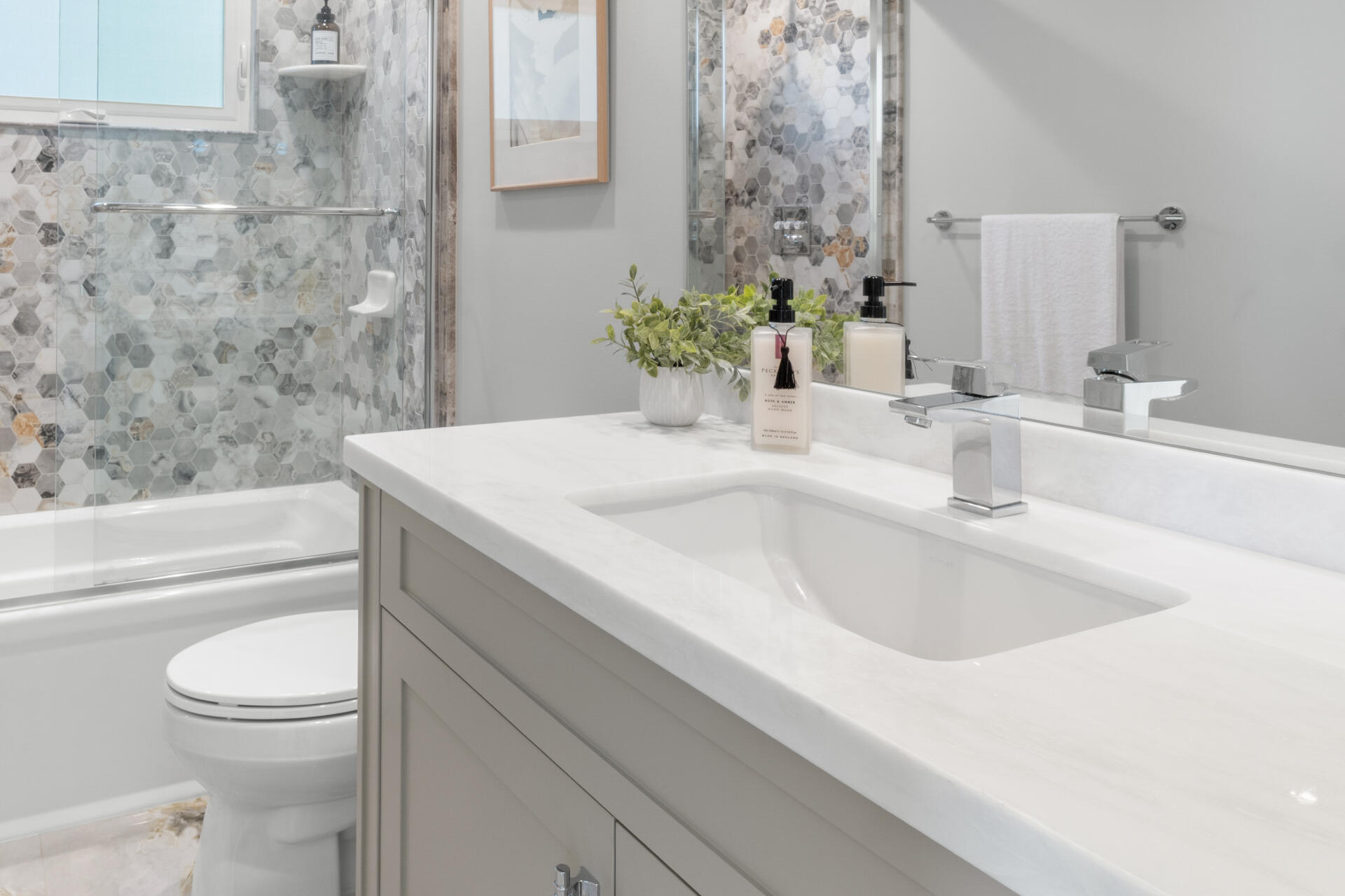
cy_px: 239
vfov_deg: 48.3
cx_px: 440
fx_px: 963
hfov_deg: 67.8
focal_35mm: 26
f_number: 10
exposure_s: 1/2.5
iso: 320
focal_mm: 11
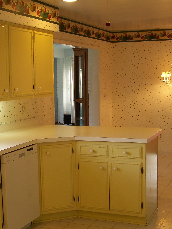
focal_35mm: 59
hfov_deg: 24.8
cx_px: 84
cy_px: 108
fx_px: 391
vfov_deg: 32.7
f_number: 2.8
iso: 64
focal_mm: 6.3
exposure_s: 1/20
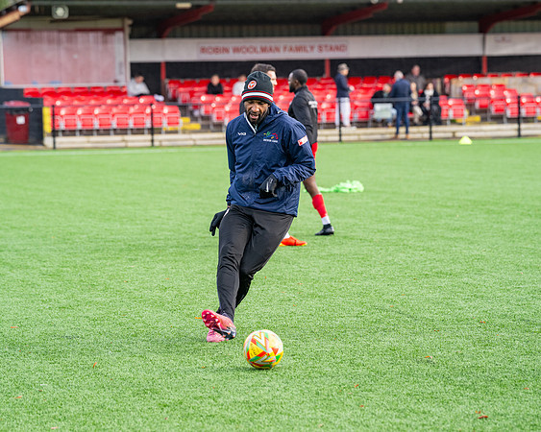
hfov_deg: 12.7
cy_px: 216
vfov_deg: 10.2
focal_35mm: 152
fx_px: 2433
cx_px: 262
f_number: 4
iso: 800
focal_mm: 135
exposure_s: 1/1250
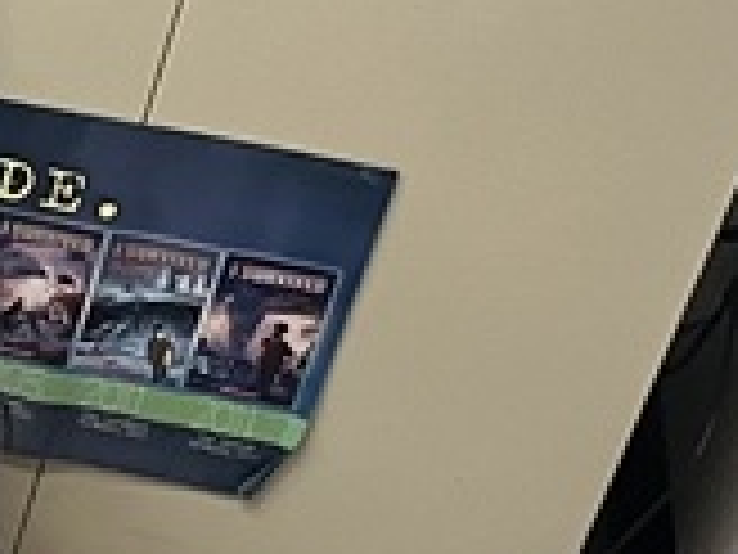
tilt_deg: -42.1
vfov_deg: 8.8
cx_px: -1170
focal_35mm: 162
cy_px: 982
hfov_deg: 10.2
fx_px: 3454
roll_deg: -1.8
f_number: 1.6
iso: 250
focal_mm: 5.1
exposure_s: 1/60
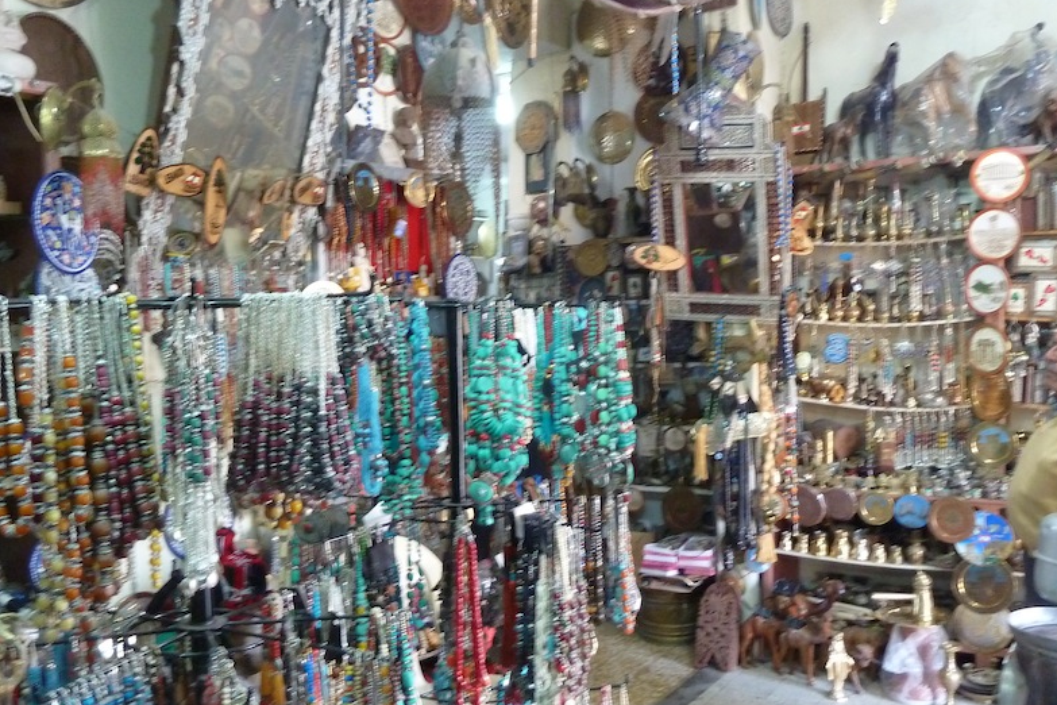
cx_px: 559
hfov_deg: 55.8
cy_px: 394
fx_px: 998
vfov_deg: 38.8
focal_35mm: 34
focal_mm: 4.1
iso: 400
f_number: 3.3
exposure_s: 1/8
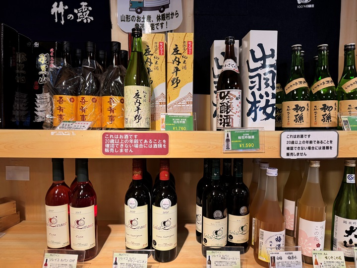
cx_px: 178
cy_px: 134
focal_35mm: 24
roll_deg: -0.2
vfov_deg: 56.8
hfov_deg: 71.6
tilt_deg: -4.7
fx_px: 248
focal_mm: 6.76
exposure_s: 1/100
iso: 125
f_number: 1.78
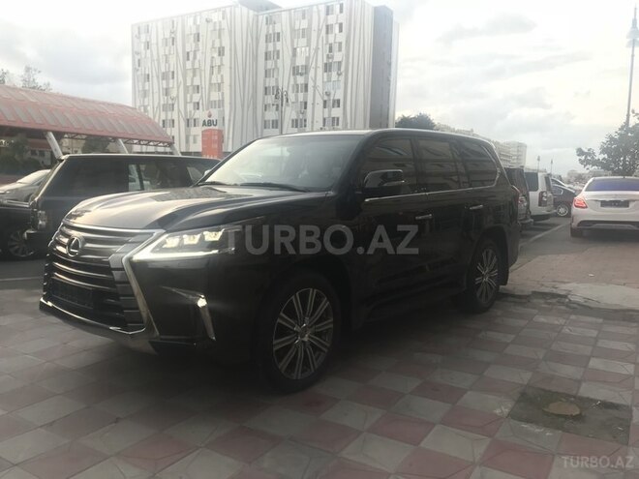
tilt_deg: -4.5
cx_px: 320
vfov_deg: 49.7
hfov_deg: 63.4
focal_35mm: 28
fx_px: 517
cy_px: 240
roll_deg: -2.3
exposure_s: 1/33
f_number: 1.8
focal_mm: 3.99
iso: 40
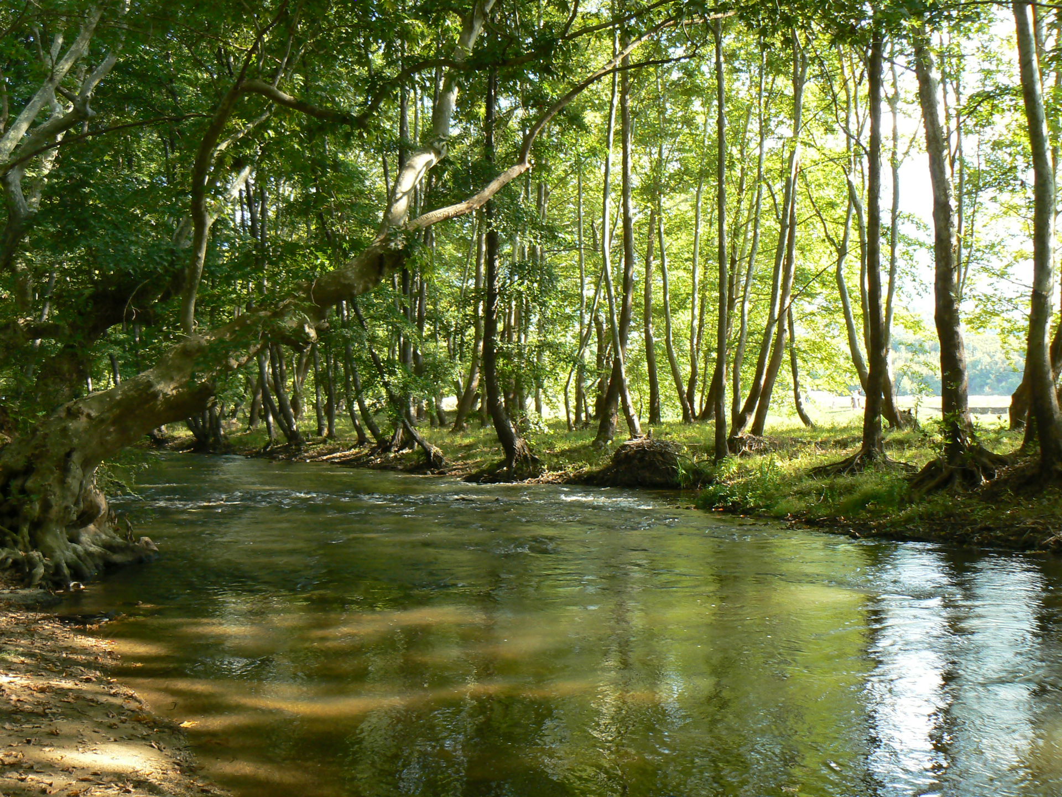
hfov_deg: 51.4
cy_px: 398
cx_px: 531
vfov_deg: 39.7
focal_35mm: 36
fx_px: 1104
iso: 100
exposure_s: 1/30
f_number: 7.1
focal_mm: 6
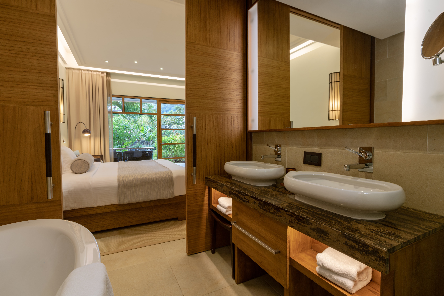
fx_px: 222
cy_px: 148
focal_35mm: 18
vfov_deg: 67.4
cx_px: 222
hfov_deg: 90.0
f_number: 11
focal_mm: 18
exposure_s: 3.2
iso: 320
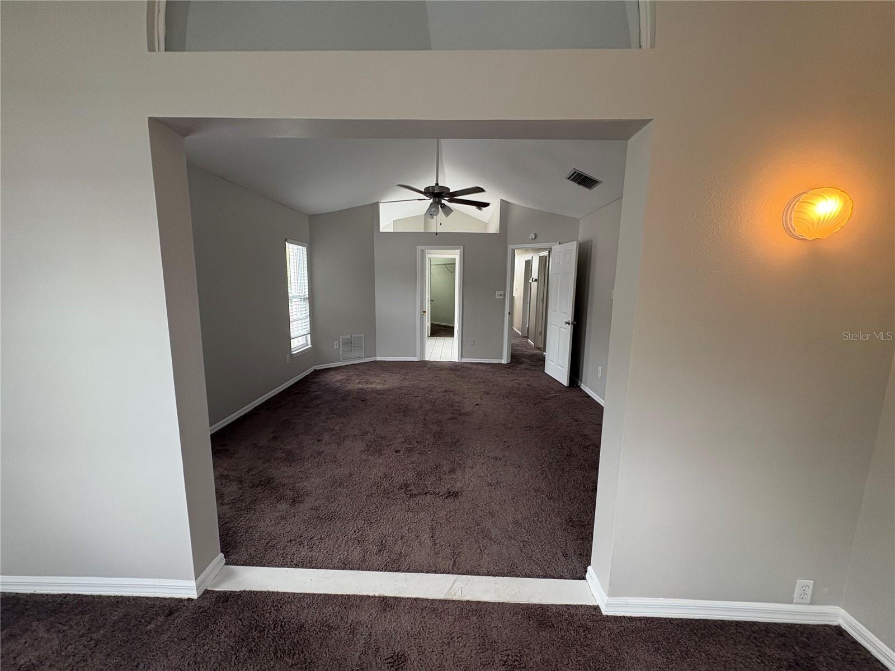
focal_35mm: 14
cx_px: 448
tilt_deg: -7.9
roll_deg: +0.6
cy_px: 336
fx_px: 362
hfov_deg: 102.1
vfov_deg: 85.7
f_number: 2.2
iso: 200
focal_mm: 2.22
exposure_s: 1/60
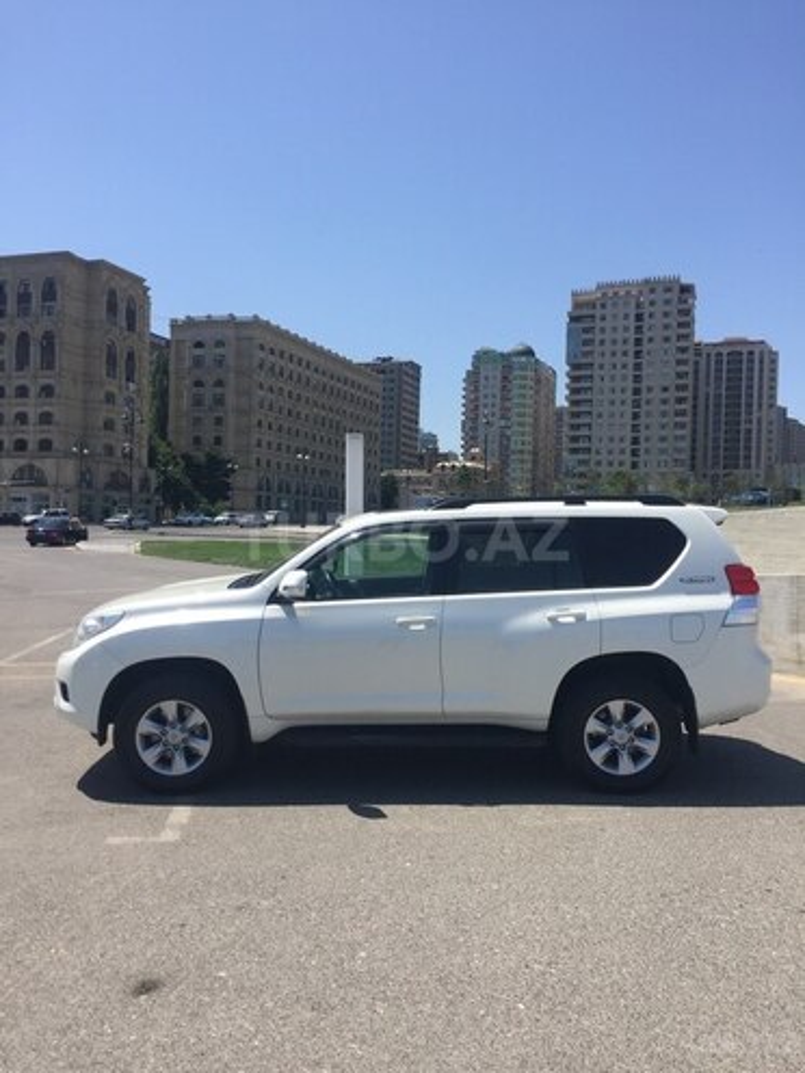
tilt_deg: +0.7
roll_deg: -2.0
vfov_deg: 61.7
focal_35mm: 29
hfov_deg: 48.2
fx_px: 899
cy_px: 536
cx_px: 402
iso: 32
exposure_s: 1/2198
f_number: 2.2
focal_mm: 4.15
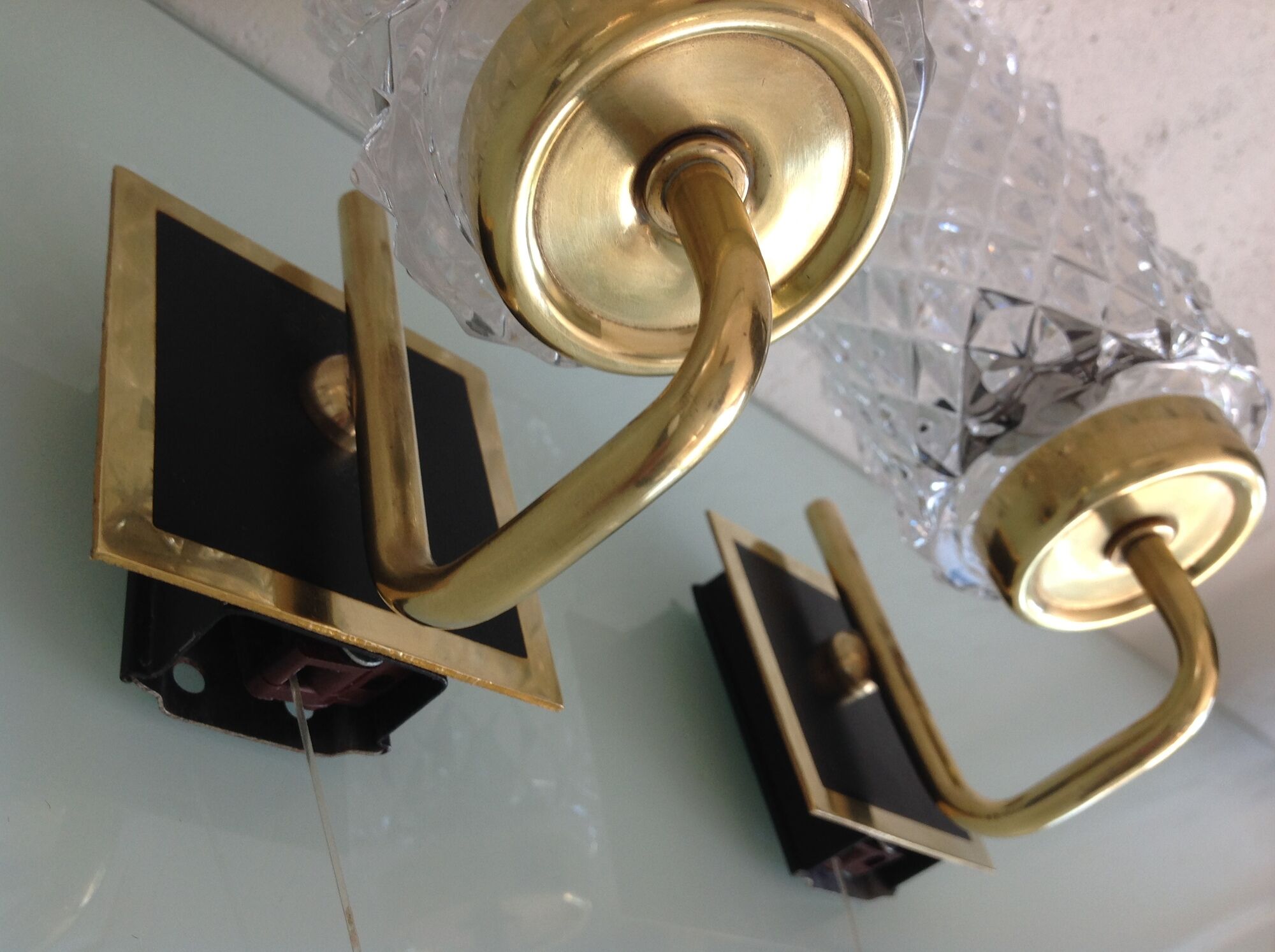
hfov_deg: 52.7
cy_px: 476
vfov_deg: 40.6
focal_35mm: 35
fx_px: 1287
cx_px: 638
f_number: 2.4
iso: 50
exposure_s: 1/30
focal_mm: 4.28
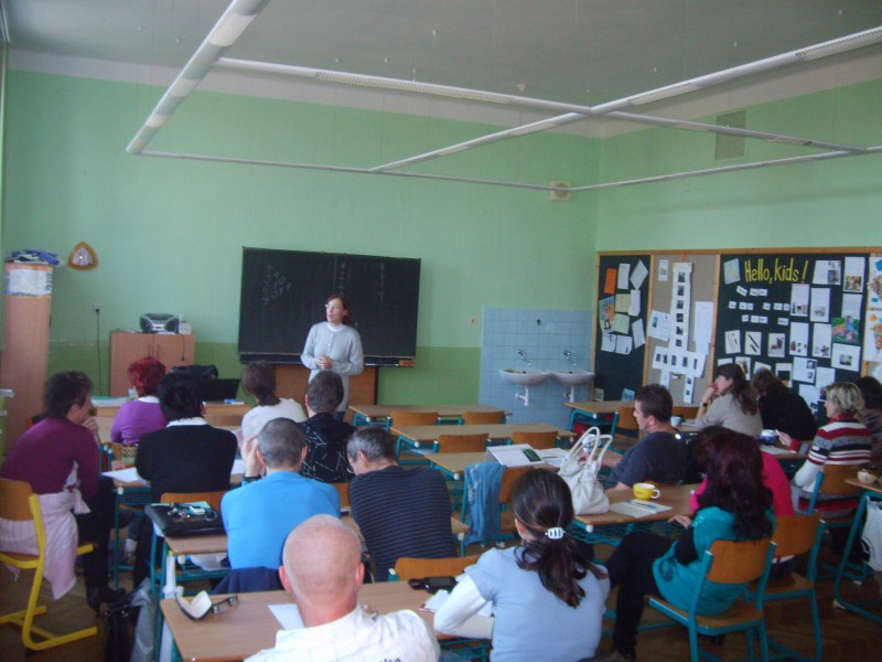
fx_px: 892
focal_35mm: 35
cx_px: 441
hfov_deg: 52.6
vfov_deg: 40.7
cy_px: 331
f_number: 2.8
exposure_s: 1/45
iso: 173
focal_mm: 5.8
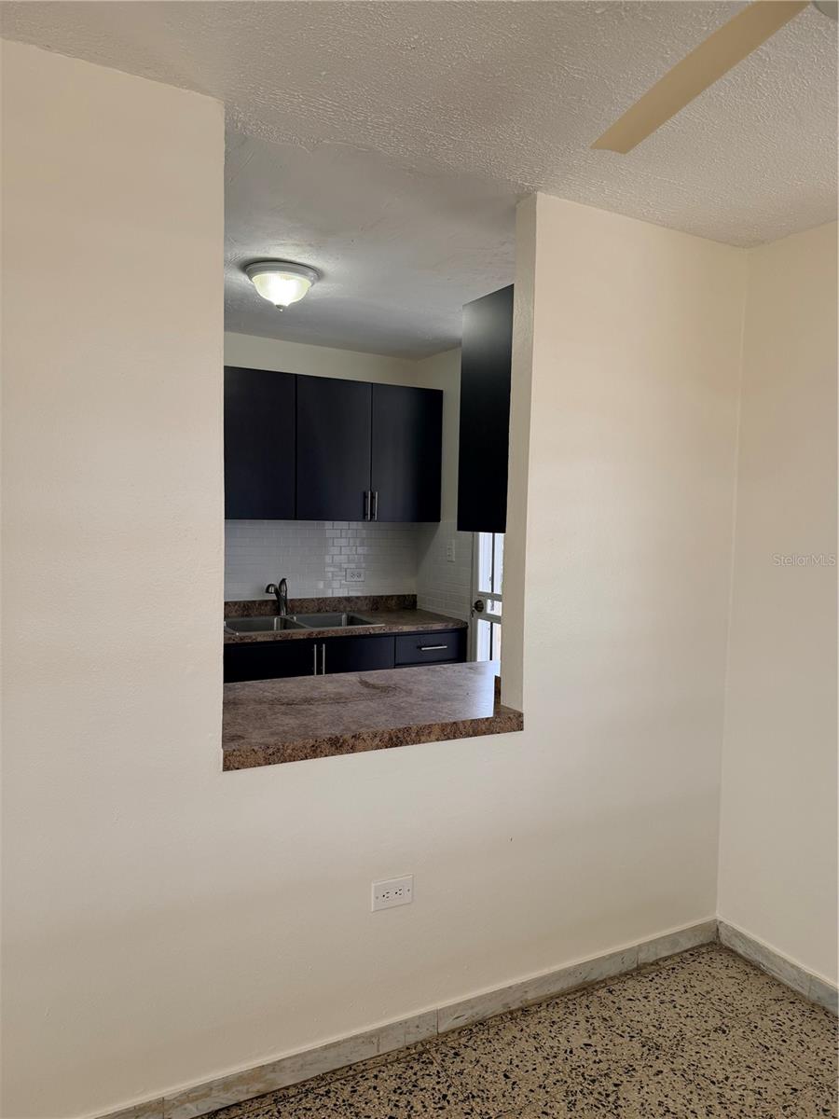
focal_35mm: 24
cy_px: 560
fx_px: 776
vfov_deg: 71.6
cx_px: 420
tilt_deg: -4.4
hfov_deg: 56.8
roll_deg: -1.5
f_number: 1.78
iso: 125
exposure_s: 1/199
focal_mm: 6.76
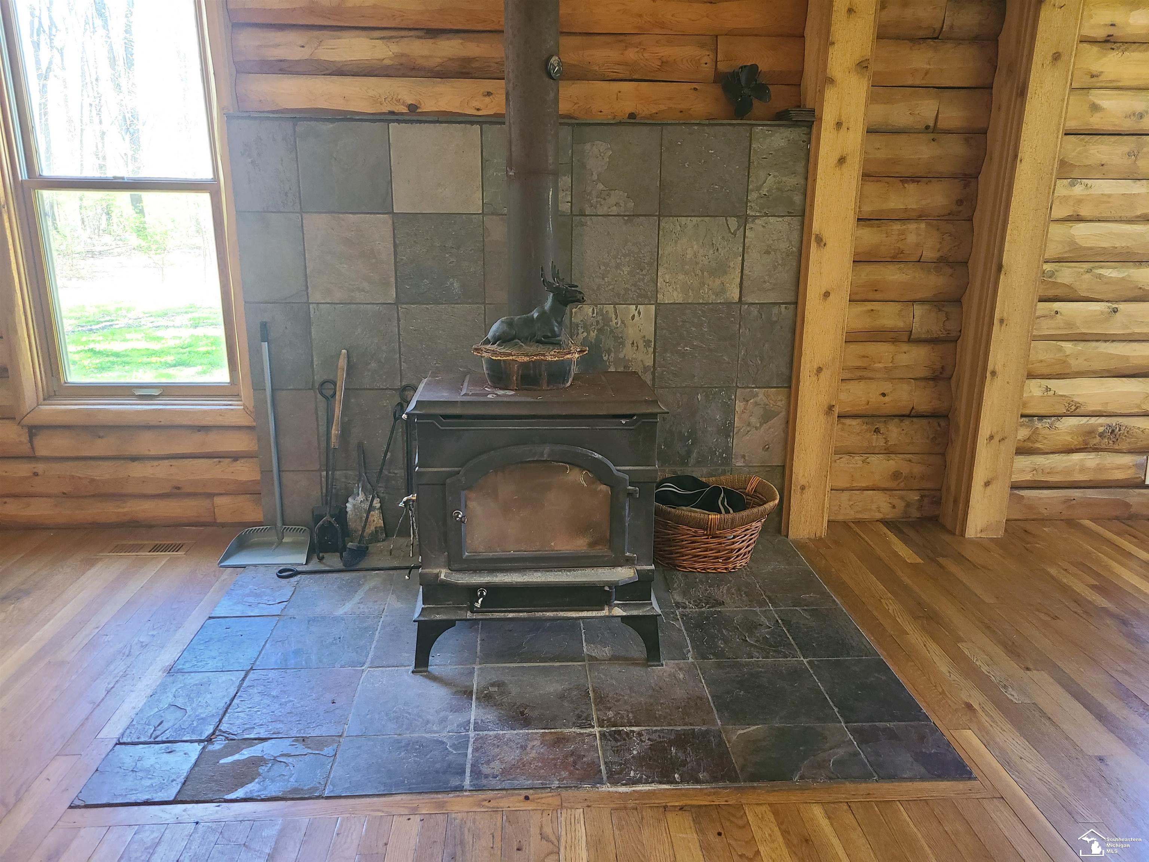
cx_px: 574
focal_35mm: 26
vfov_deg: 53.1
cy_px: 431
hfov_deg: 67.3
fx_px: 863
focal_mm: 5.4
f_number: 1.8
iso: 320
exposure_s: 1/40
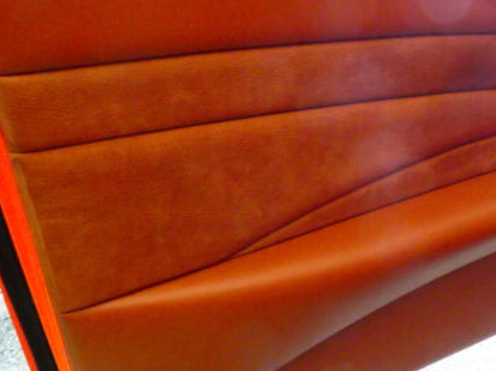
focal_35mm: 41
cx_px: 370
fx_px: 587
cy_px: 176
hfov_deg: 44.3
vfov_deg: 35.1
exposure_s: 1/60
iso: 800
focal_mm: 4.3
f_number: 3.3
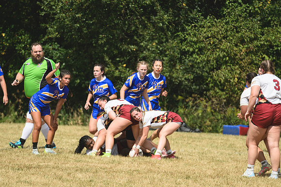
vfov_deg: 2.4
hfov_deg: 3.6
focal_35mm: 570
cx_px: 140
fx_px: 4446
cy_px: 94
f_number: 6
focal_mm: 380
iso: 140
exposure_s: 1/1000
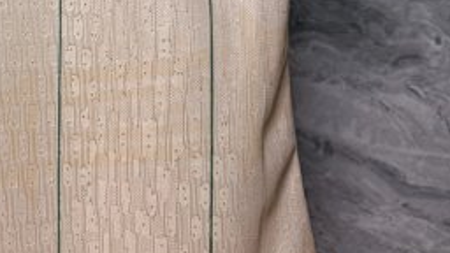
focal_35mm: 87
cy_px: -187
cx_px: -51
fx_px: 1038
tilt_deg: +0.2
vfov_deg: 12.8
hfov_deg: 23.0
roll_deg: -0.1
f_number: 1.78
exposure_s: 1/100
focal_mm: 6.76
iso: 125
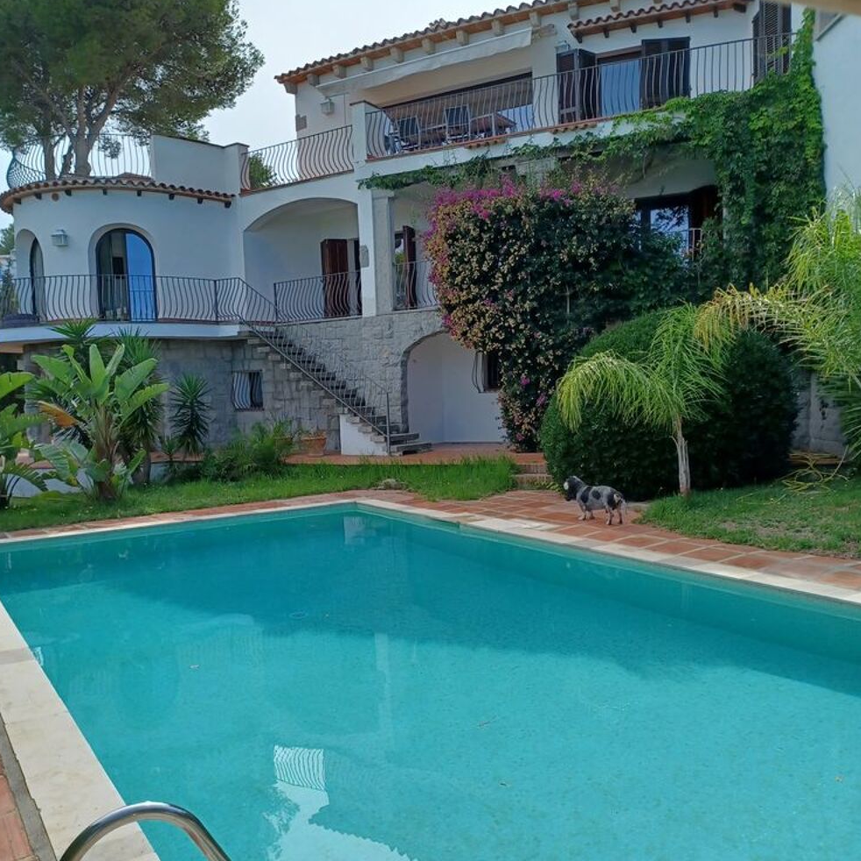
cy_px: 435
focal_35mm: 30
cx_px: 431
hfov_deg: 54.0
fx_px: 844
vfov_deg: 54.0
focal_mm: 4.6
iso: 32
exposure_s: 1/420
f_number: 1.8
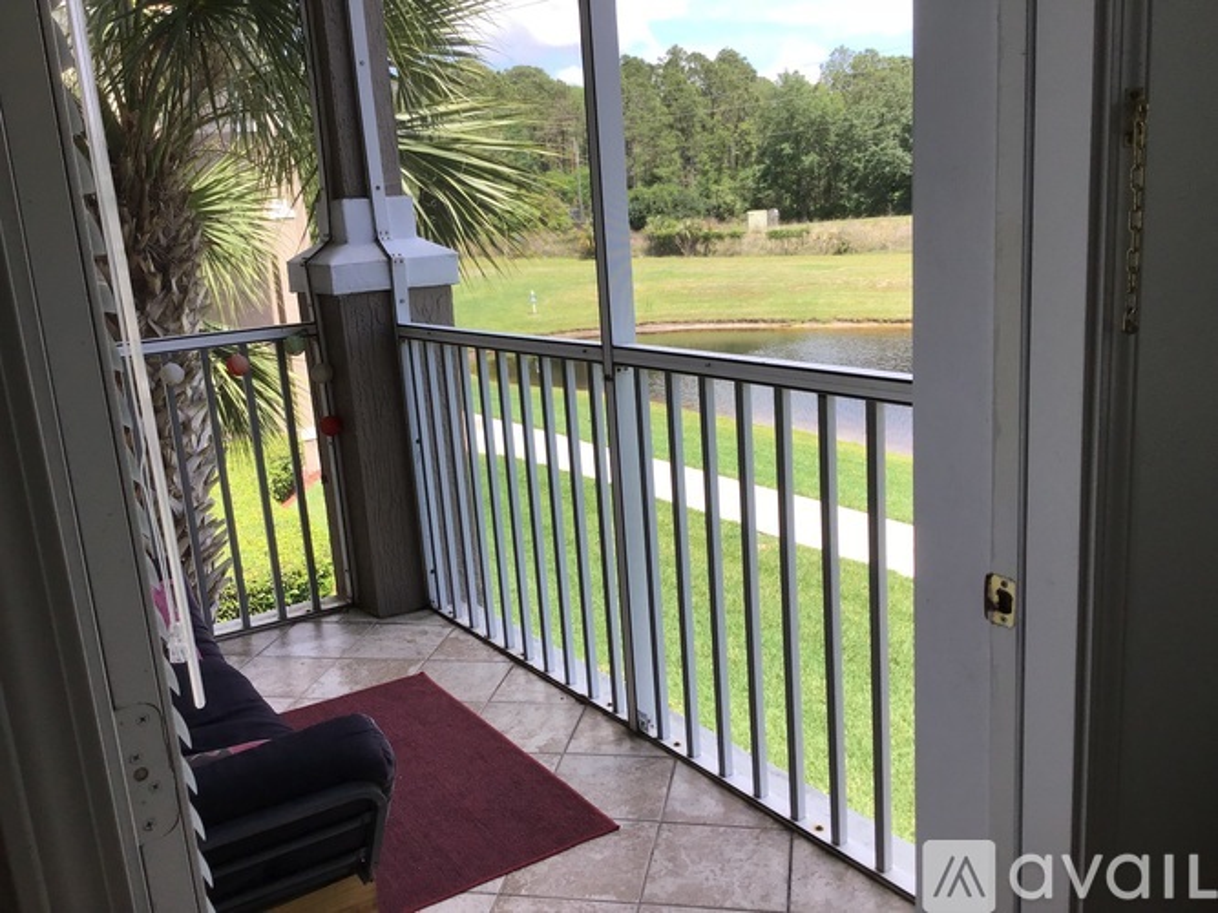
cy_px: 456
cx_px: 609
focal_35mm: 31
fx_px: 1091
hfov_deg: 58.4
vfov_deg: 45.4
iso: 25
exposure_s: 1/274
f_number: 2.4
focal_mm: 3.3
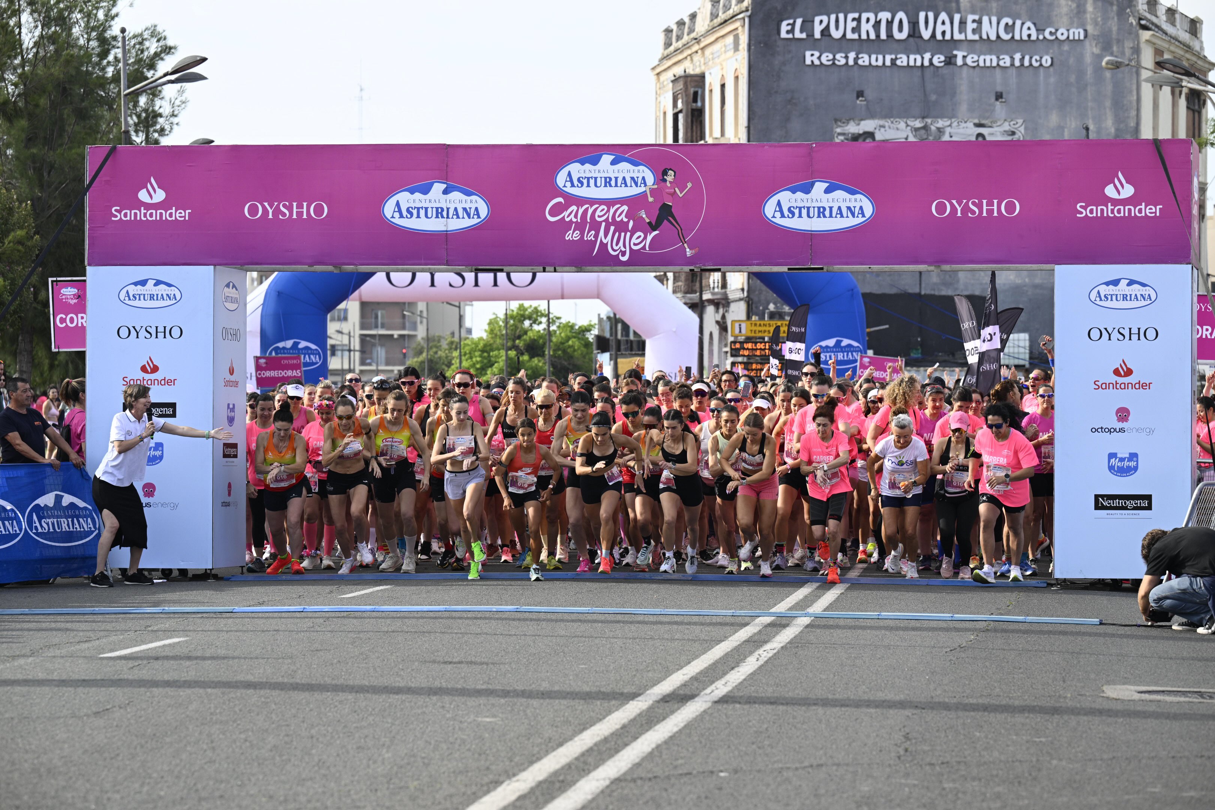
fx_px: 4050
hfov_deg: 17.1
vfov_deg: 11.4
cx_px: 608
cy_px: 405
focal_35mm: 120
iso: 250
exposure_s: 1/640
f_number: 5
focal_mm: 120
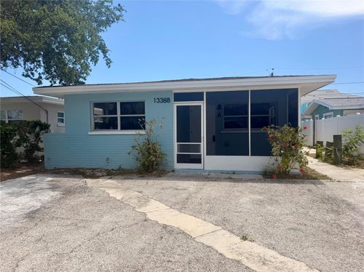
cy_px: 136
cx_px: 182
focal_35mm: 24
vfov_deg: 56.7
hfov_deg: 71.6
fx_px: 252
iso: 80
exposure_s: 1/4673
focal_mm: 6.76
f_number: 1.78
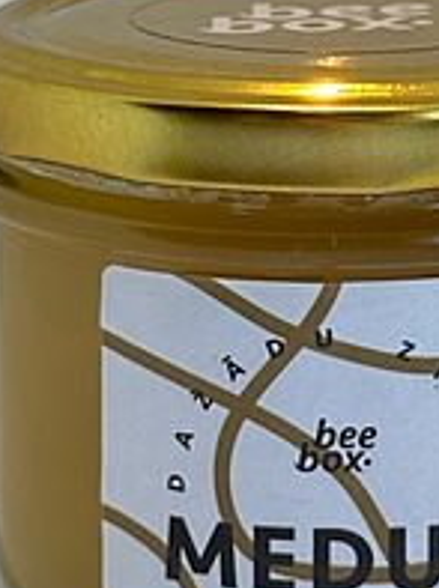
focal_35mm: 179
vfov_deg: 11.0
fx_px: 3037
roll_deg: -0.4
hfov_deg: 8.3
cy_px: 7
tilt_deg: -8.8
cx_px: 323
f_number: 1.78
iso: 80
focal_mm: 6.76
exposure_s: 1/100
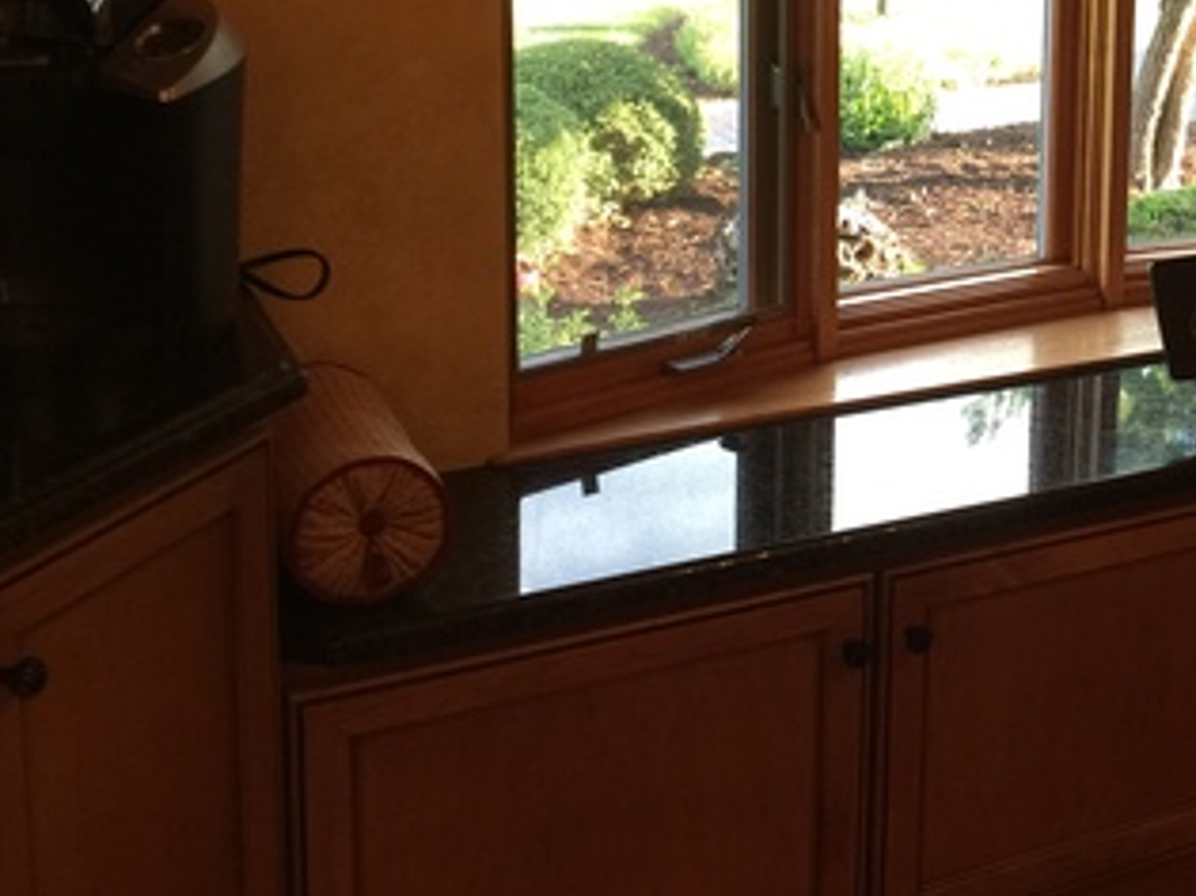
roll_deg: -3.8
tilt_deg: -12.1
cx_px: 1143
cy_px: 118
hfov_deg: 30.8
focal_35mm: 59
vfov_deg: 24.2
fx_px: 2038
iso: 40
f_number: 2.2
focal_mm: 4.15
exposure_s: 1/30
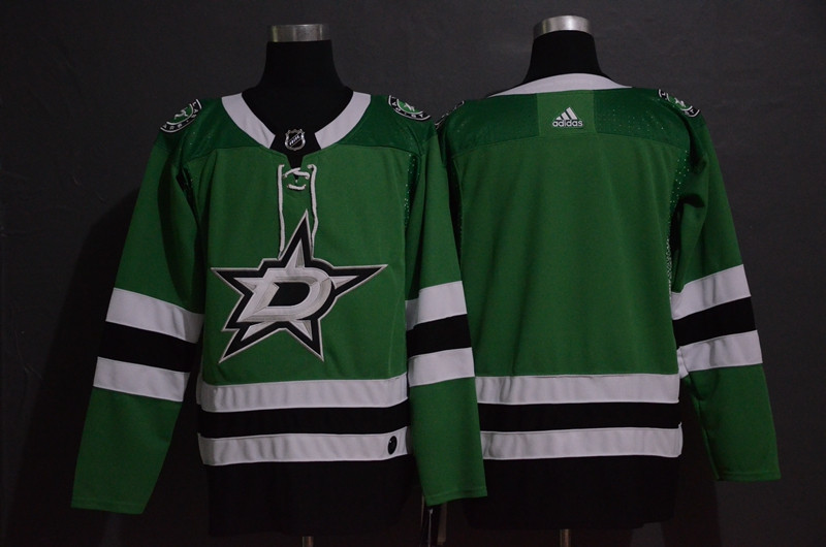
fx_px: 1305
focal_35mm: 57
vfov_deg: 23.7
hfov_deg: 35.1
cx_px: 413
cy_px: 274
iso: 4000
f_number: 4.2
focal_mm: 38
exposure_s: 1/60
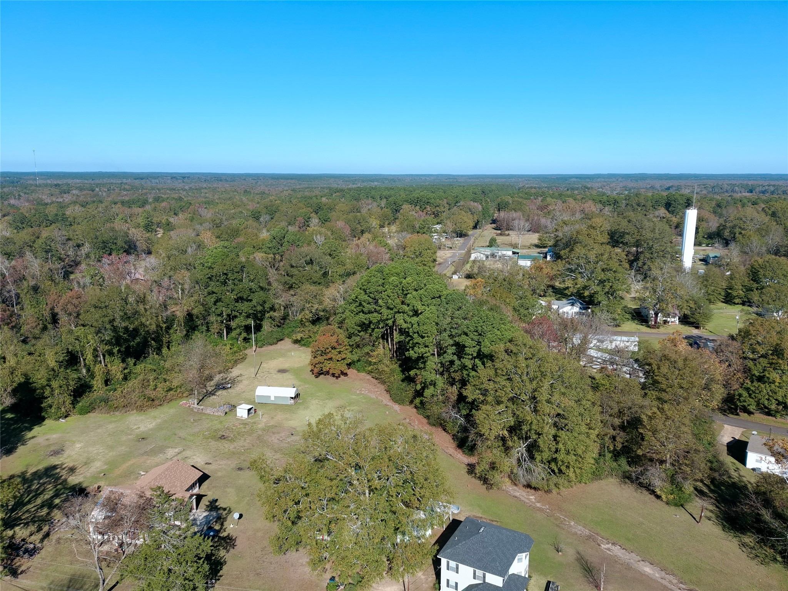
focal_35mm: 26
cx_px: 394
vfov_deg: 53.1
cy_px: 296
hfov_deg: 67.3
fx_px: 592
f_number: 1.8
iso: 100
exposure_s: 1/1250
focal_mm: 4.74
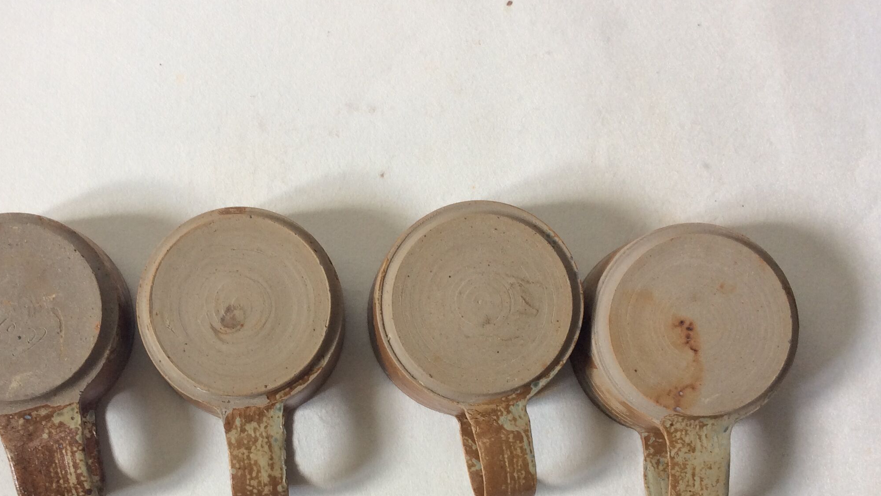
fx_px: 1051
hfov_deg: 45.2
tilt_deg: -86.3
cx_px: 355
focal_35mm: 45
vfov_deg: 26.1
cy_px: 395
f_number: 2.4
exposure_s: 1/25
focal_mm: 3.3
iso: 32
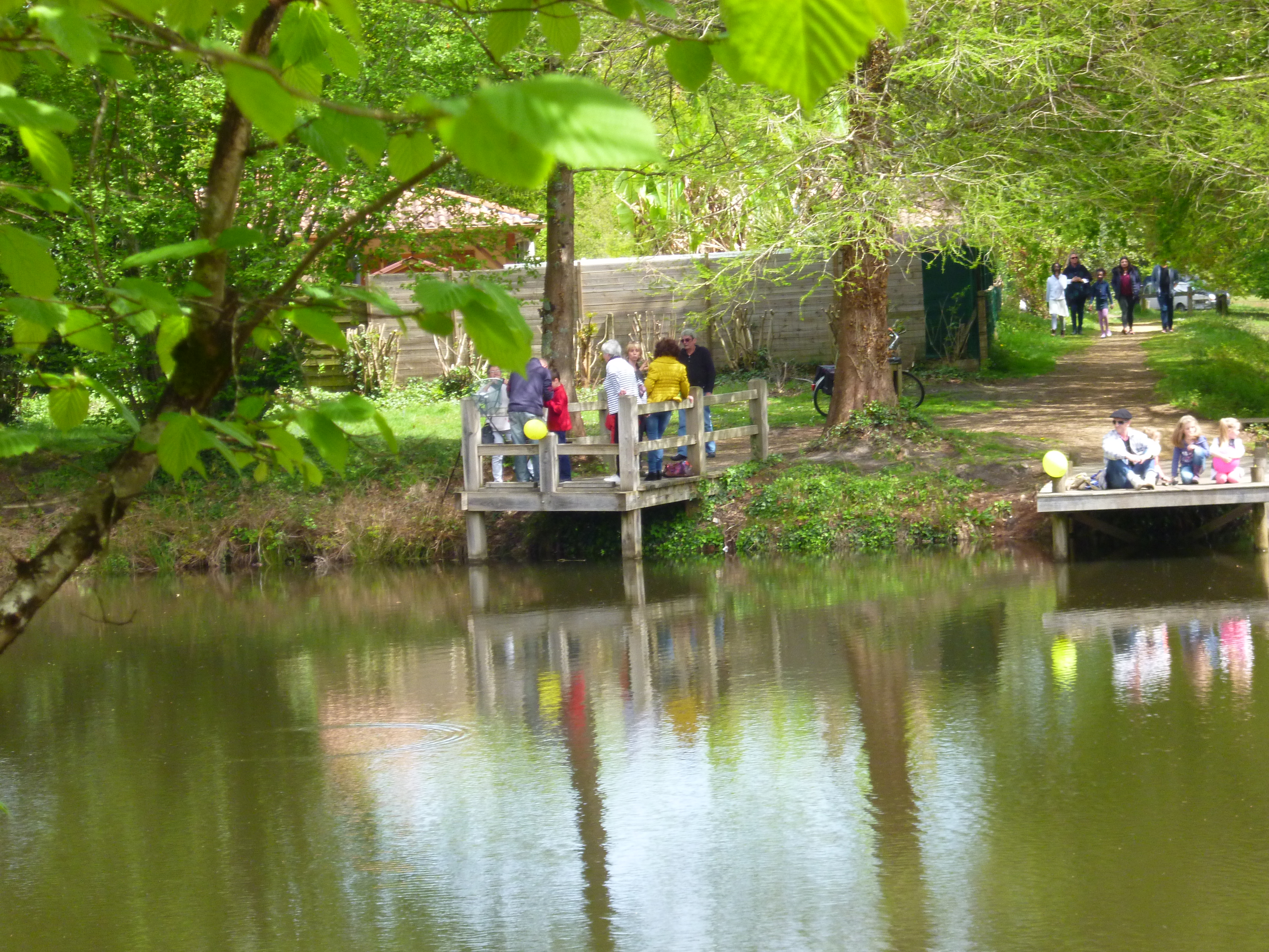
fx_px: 4106
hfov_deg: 17.6
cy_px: 476
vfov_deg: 13.2
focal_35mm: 112
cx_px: 634
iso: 250
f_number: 6.5
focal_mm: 20
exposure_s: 1/125
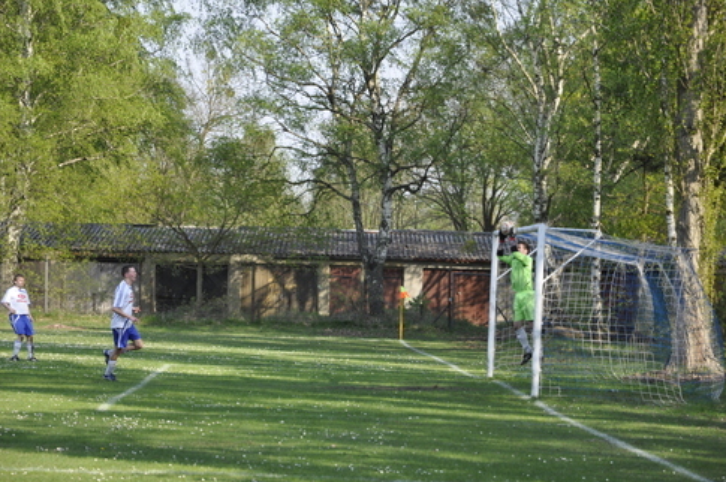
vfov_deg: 10.4
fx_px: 2649
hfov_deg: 15.6
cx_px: 365
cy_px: 244
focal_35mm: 132
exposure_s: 1/1000
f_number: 5.6
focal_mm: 85
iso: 720
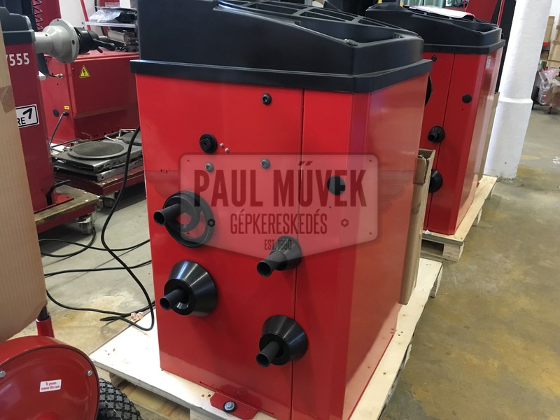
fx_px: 469
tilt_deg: -22.2
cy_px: 210
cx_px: 280
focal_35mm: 29
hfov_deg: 61.7
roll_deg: -1.4
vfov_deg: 48.2
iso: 200
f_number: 2.2
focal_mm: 4.15
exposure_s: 1/25
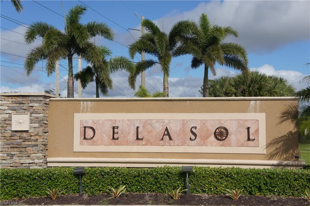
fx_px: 568
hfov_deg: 30.5
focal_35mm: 66
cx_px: 155
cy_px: 103
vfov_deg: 20.6
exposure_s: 1/2000
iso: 200
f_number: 5.6
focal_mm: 44
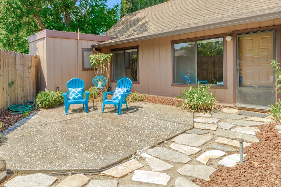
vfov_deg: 52.6
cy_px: 71
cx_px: 138
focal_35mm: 24
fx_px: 187
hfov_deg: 73.7
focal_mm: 12
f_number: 9
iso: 100
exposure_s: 1/60
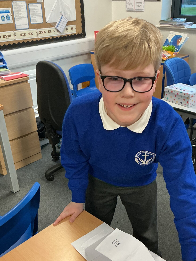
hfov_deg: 37.7
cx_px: 111
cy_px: 158
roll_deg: +1.8
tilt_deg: -30.9
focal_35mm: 38
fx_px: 287
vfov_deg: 48.6
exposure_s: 1/60
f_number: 1.8
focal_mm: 3
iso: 125
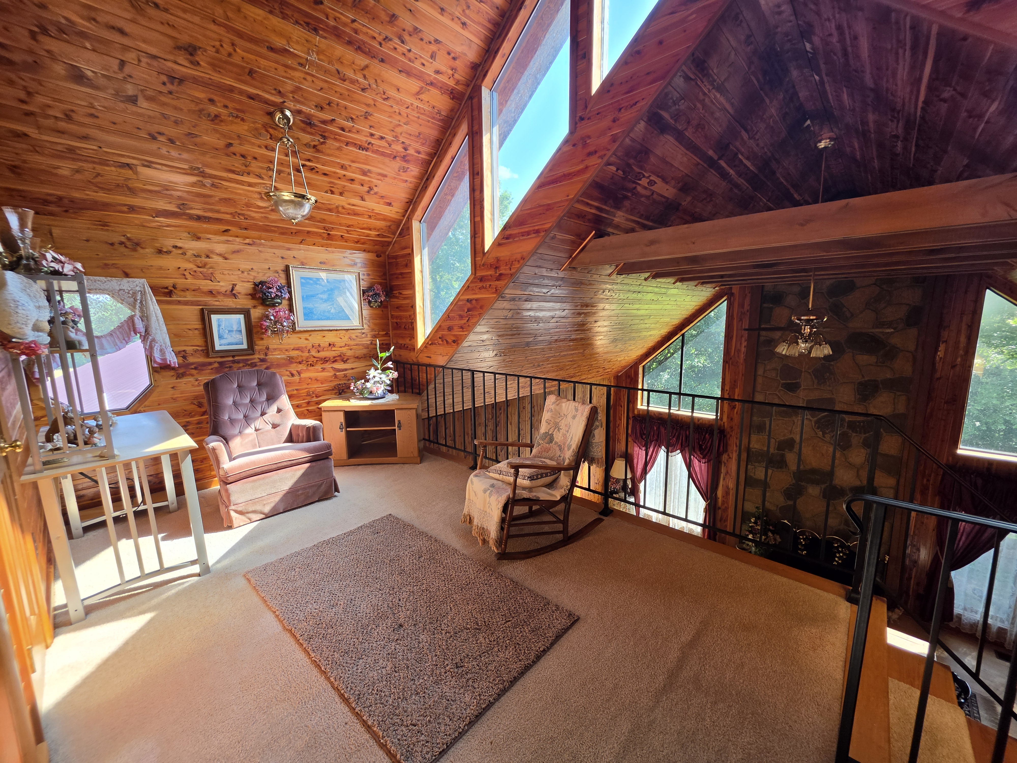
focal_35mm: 13
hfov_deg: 106.2
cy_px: 382
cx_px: 508
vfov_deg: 89.9
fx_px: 382
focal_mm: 2.2
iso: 25
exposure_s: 1/120
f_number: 1.9
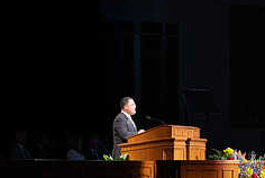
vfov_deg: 7.4
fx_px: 1371
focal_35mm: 186
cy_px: 5
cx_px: 211
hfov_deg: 11.0
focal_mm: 70
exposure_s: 1/250
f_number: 3.5
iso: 3200
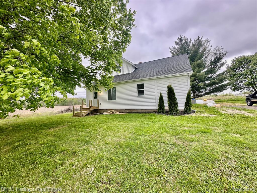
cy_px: 96
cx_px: 128
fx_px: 104
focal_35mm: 14
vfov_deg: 85.7
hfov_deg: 102.1
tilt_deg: +1.1
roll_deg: +2.2
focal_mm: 2.22
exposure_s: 1/145
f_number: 2.2
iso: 40
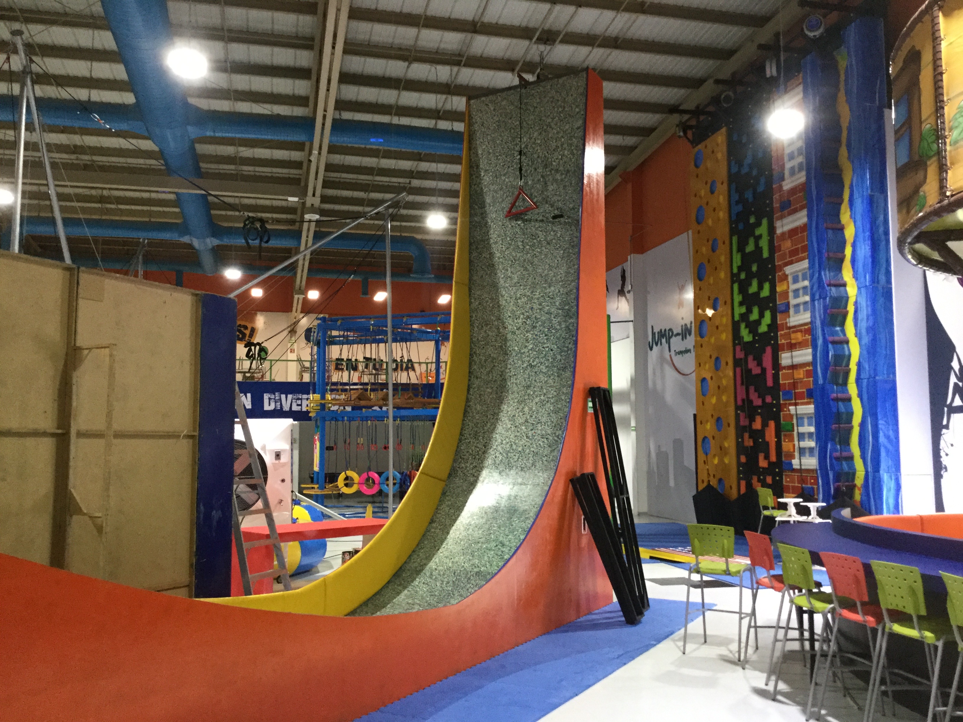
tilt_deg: +3.8
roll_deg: -0.3
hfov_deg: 58.4
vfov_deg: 45.4
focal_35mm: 31
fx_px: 862
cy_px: 361
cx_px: 482
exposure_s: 1/30
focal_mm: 3.3
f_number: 2.4
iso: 160
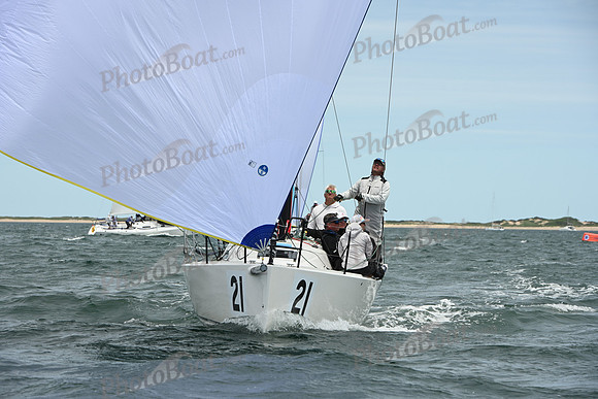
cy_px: 200
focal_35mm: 160
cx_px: 299
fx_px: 2658
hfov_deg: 12.8
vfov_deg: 8.6
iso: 320
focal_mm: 160
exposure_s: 1/1000
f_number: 9
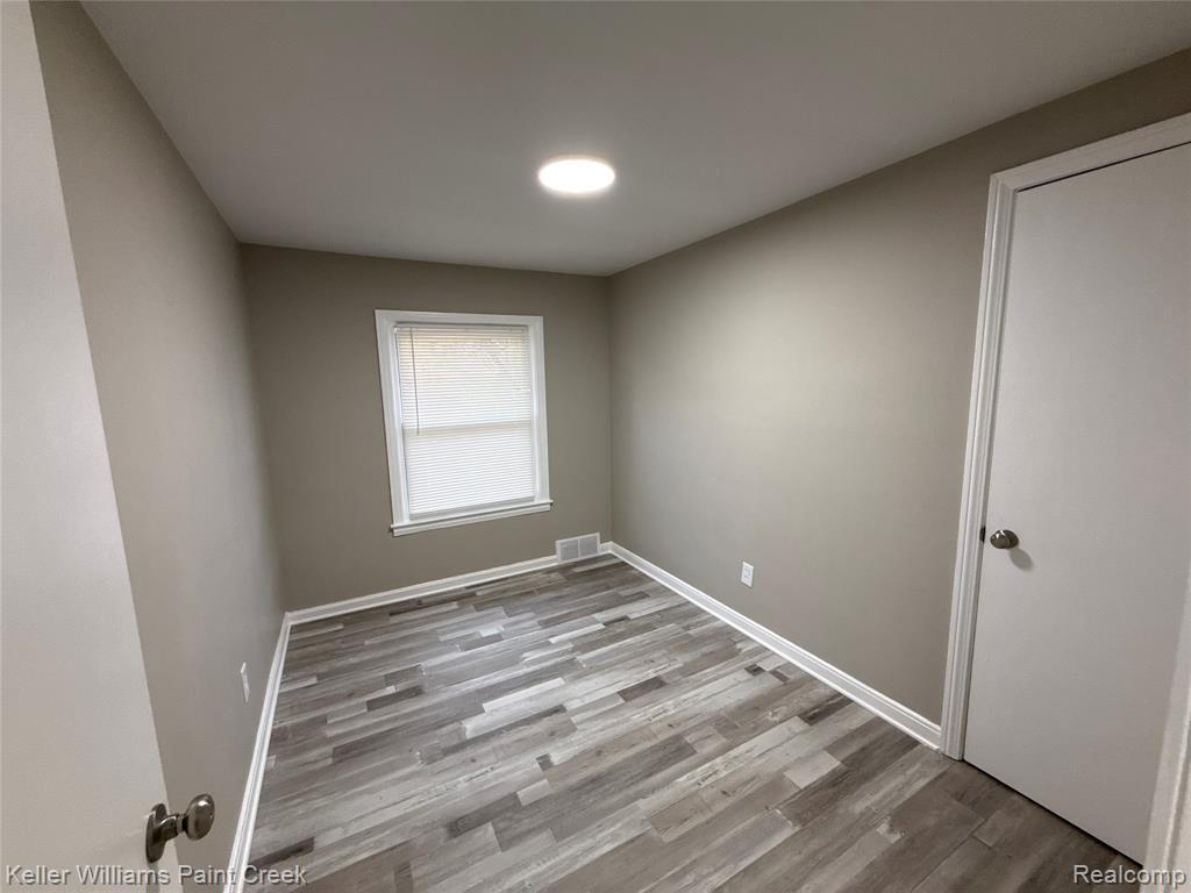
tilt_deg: -8.9
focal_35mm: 14
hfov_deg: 102.1
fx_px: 482
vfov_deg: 85.7
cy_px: 446
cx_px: 596
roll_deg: +2.4
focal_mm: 2.22
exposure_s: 1/120
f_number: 2.2
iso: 250
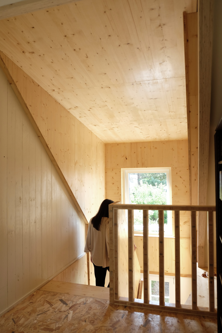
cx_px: 111
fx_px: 250
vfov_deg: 67.4
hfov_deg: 47.9
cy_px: 166
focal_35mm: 27
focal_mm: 18
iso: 500
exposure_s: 1/125
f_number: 3.2
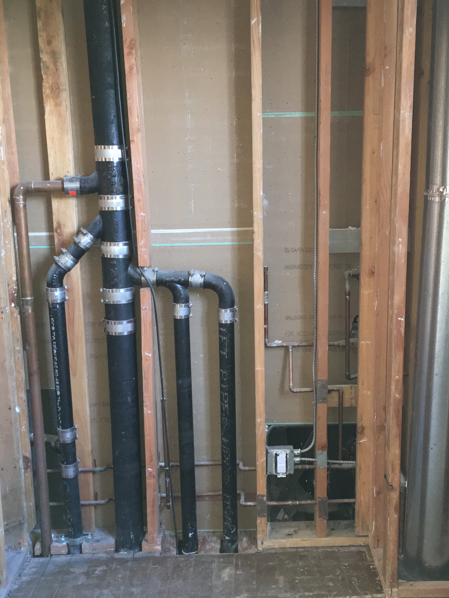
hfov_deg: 35.9
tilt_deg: -12.4
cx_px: 252
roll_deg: +0.4
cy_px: 314
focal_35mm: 40
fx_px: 692
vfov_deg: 46.8
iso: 125
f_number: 2.2
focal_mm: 4.15
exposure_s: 1/30
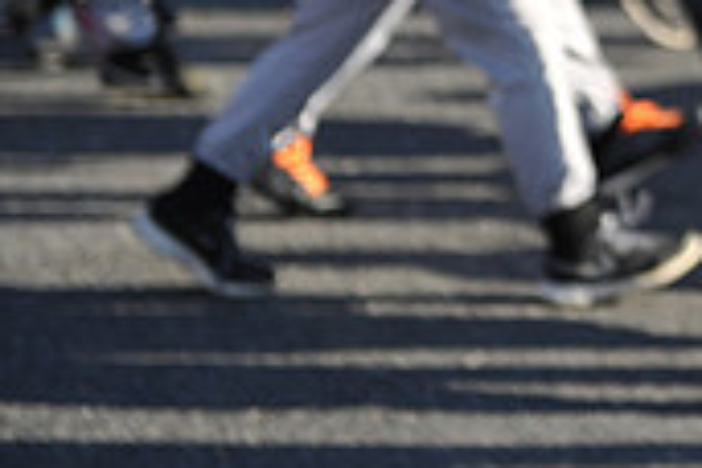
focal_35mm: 237
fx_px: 4621
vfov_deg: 5.7
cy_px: -267
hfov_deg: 8.5
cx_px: 1076
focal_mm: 70
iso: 400
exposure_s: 1/2500
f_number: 2.8
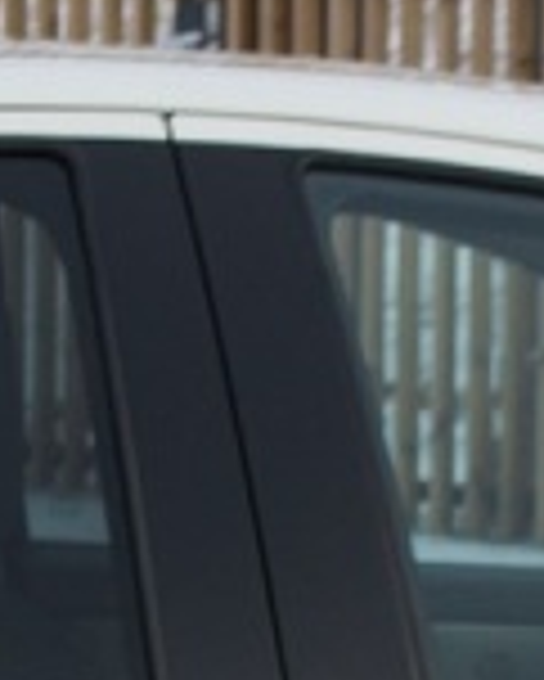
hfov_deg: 4.1
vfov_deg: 5.0
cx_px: 454
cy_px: 1058
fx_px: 7640
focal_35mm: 380
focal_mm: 34
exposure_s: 1/200
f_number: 7.1
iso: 100
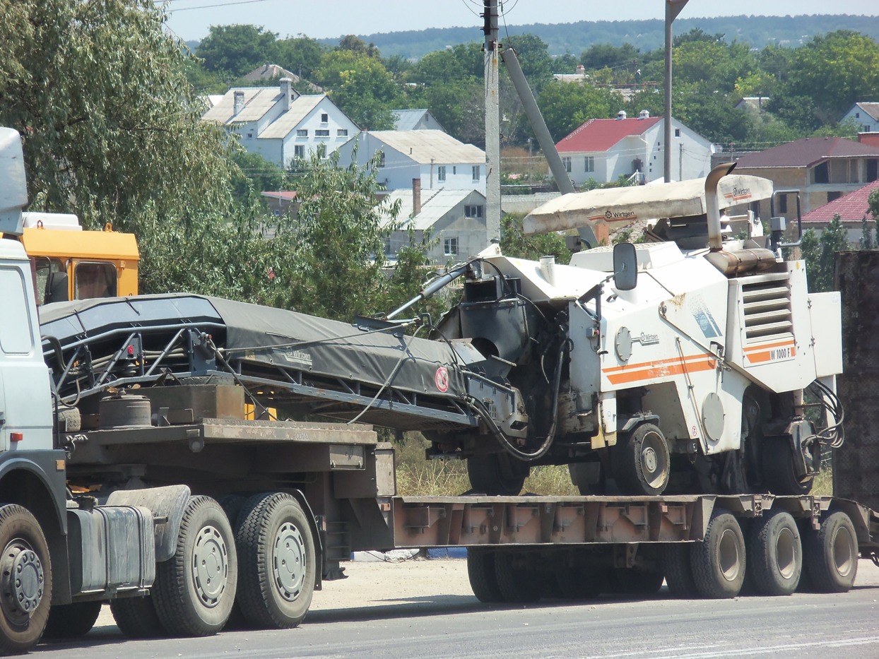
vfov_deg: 6.8
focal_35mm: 220
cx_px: 440
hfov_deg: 9.0
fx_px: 5586
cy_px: 330
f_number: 5.7
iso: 80
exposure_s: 1/250
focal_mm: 39.4
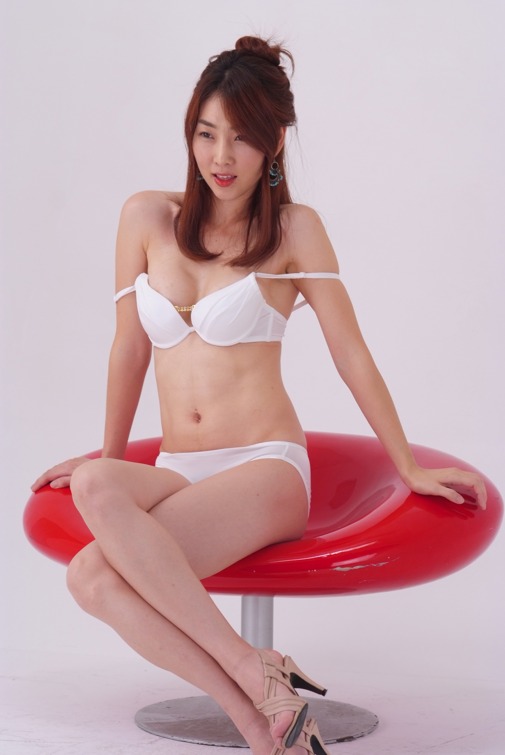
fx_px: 2686
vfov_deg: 16.0
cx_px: 252
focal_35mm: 128
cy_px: 378
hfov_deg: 10.7
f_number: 5
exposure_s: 1/160
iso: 320
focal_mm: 85
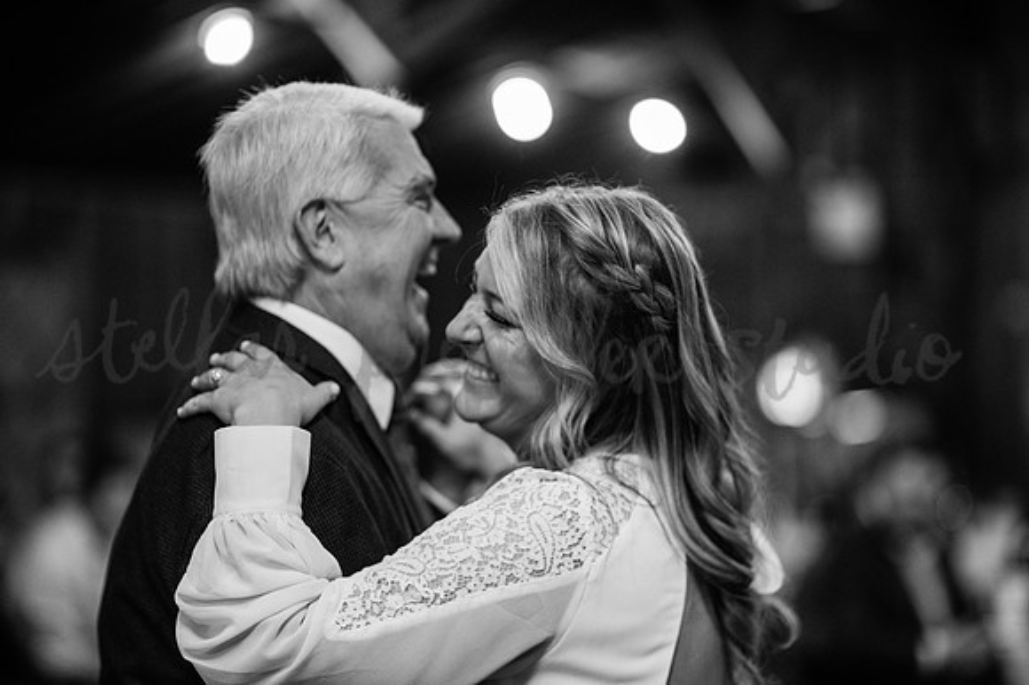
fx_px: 2428
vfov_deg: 16.1
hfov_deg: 23.9
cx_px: 514
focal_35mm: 85
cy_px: 342
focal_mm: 85
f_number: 1.4
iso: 2500
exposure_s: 1/250
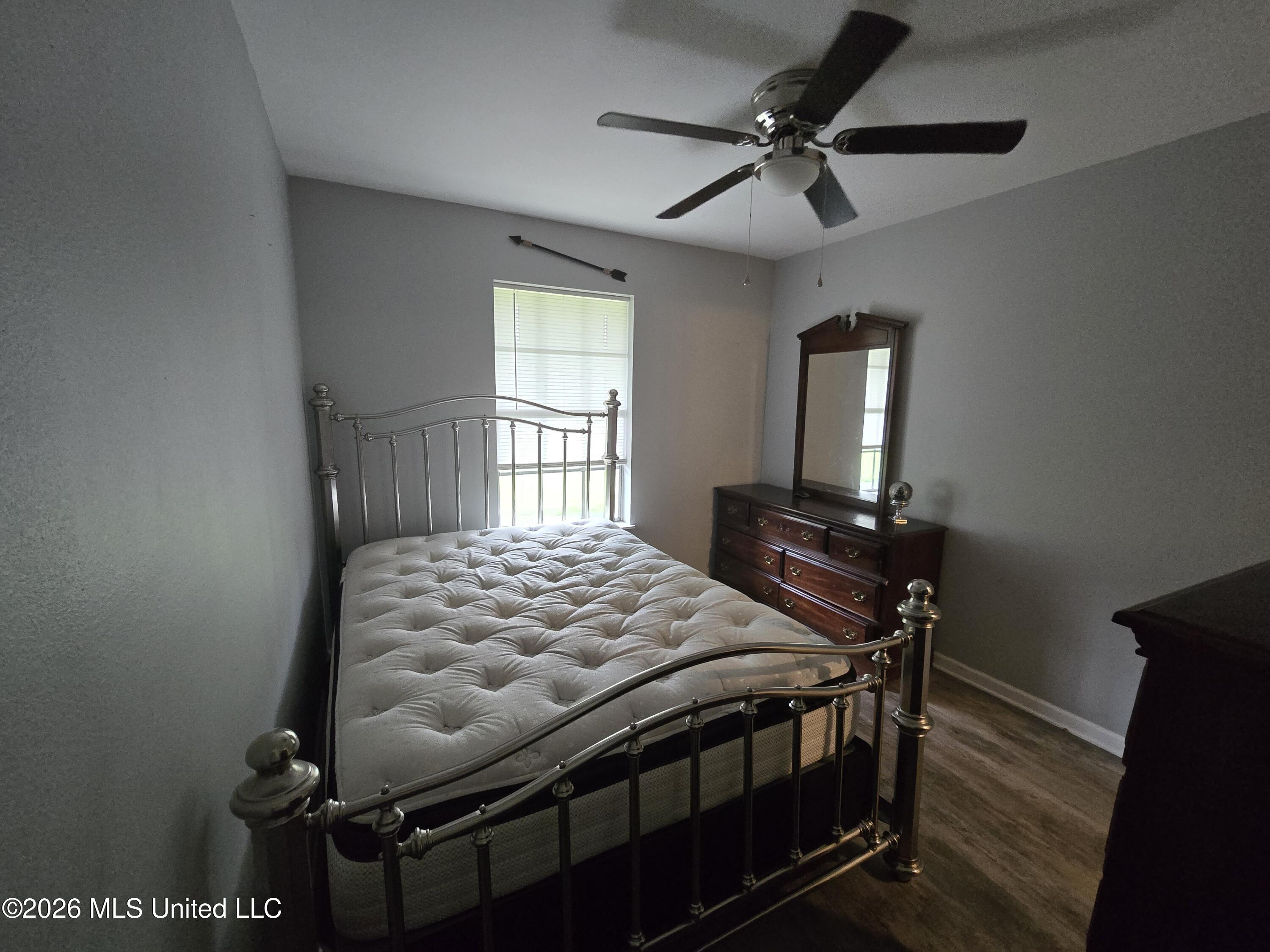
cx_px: 635
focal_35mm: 13
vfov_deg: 89.9
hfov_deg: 106.2
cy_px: 476
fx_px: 477
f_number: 2.2
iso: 800
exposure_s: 1/60
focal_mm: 2.2
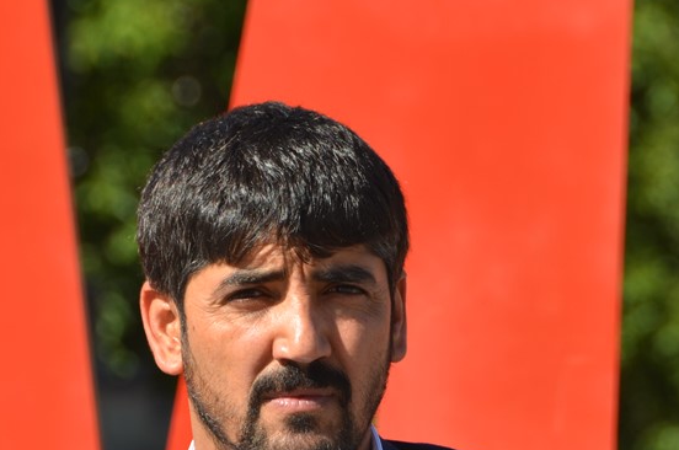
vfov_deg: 2.3
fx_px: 11259
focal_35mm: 598
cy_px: 377
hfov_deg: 3.5
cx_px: 279
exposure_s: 1/250
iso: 100
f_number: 8
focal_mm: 200
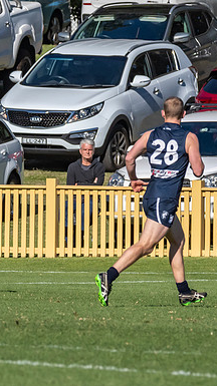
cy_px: 205
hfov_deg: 1.2
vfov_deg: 2.2
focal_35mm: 1003
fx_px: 10280
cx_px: -6
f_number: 10
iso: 800
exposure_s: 1/4000
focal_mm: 320
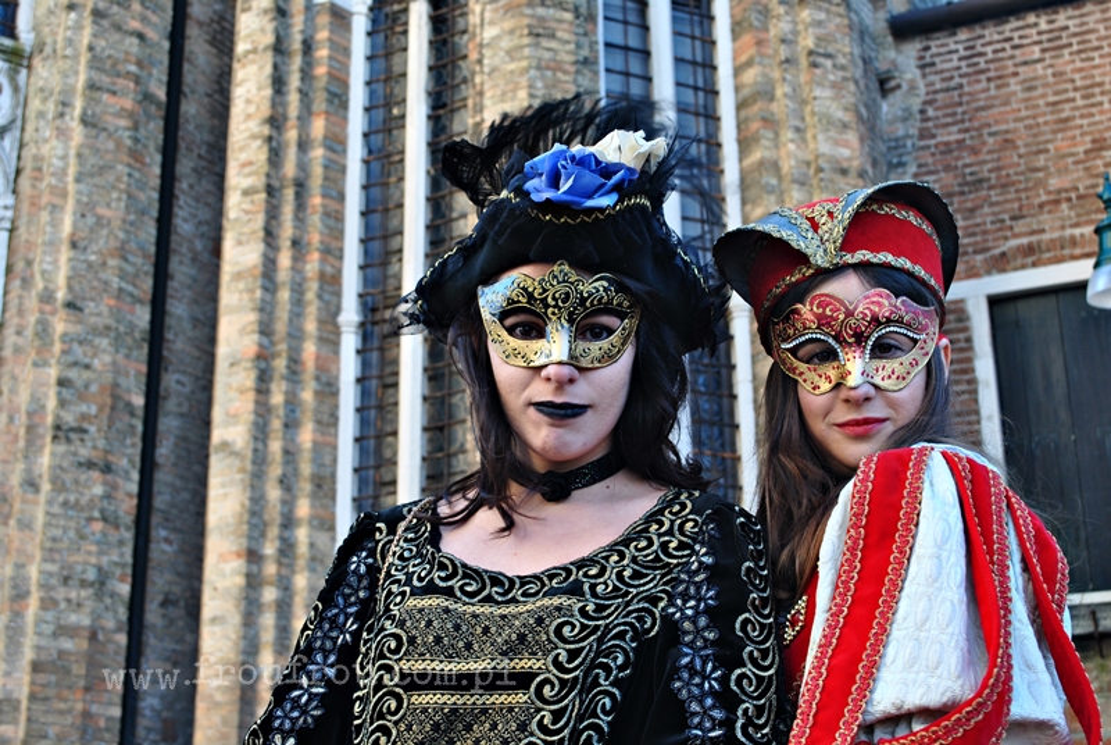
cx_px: 556
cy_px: 372
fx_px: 1576
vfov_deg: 26.6
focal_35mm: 51
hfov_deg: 38.8
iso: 200
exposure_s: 1/60
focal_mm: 34
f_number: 7.1
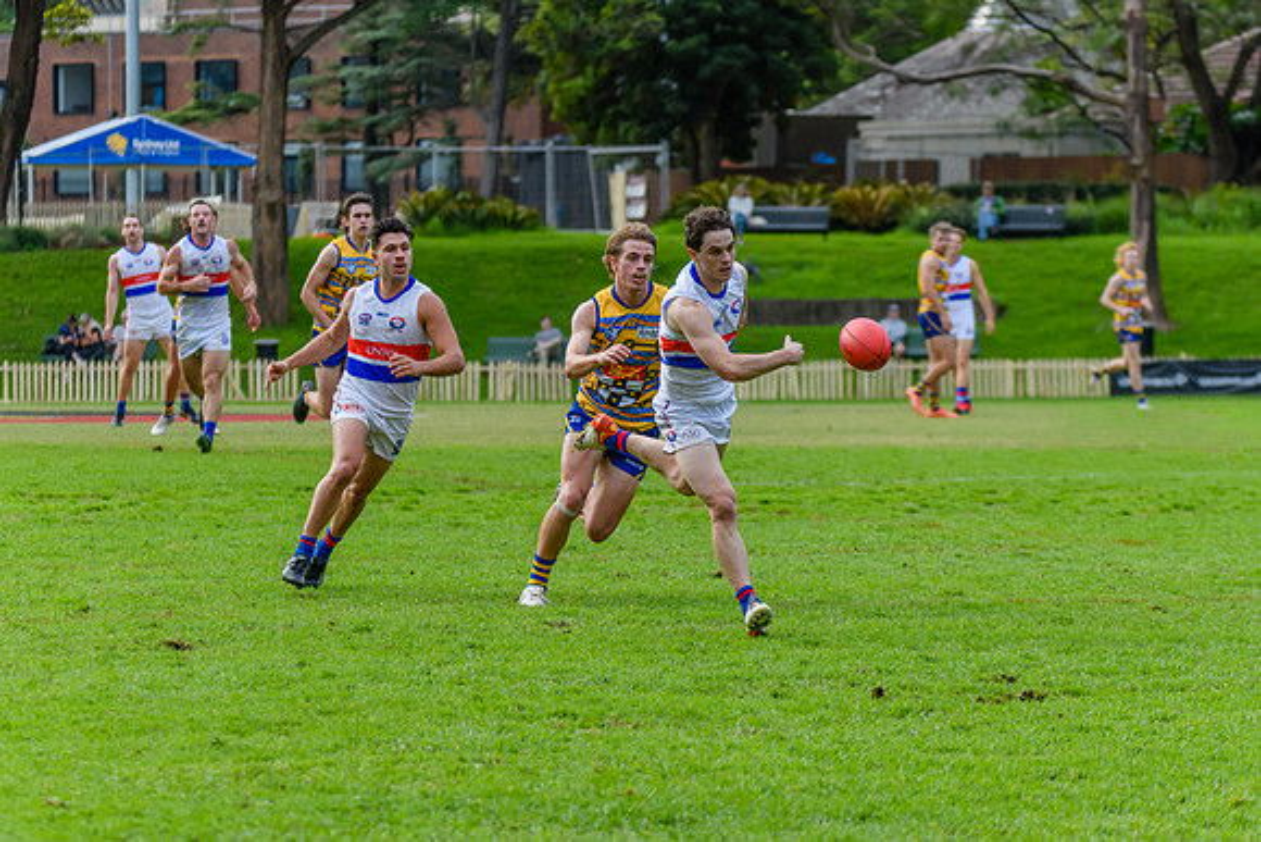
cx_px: 681
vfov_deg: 6.0
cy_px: 394
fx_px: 7994
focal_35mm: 228
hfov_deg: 9.0
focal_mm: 170
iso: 1100
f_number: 5
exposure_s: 1/1600
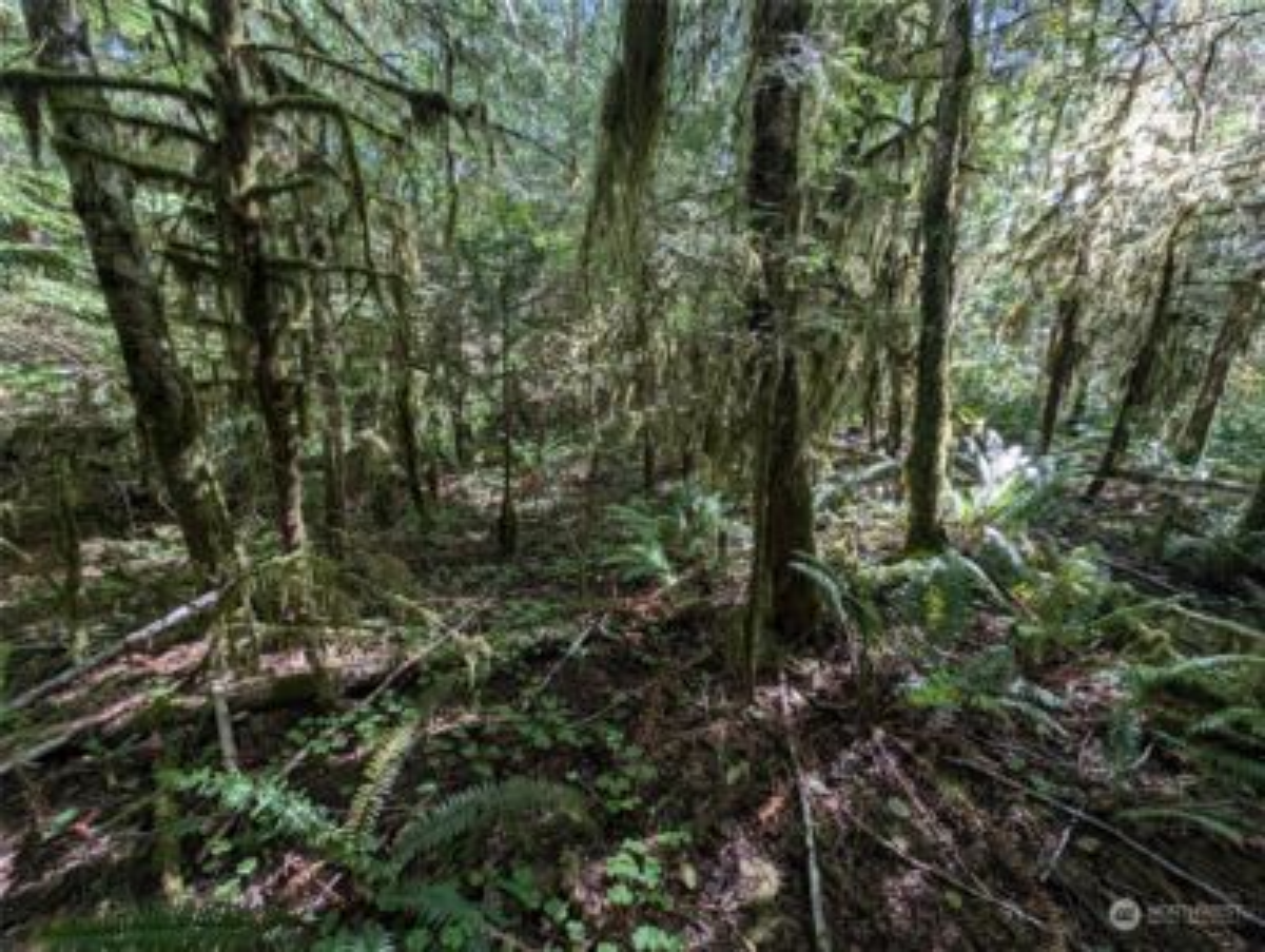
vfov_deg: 94.6
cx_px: 632
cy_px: 476
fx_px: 439
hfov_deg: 110.5
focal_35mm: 12
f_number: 1.95
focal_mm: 2.23
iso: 131
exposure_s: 1/58.8
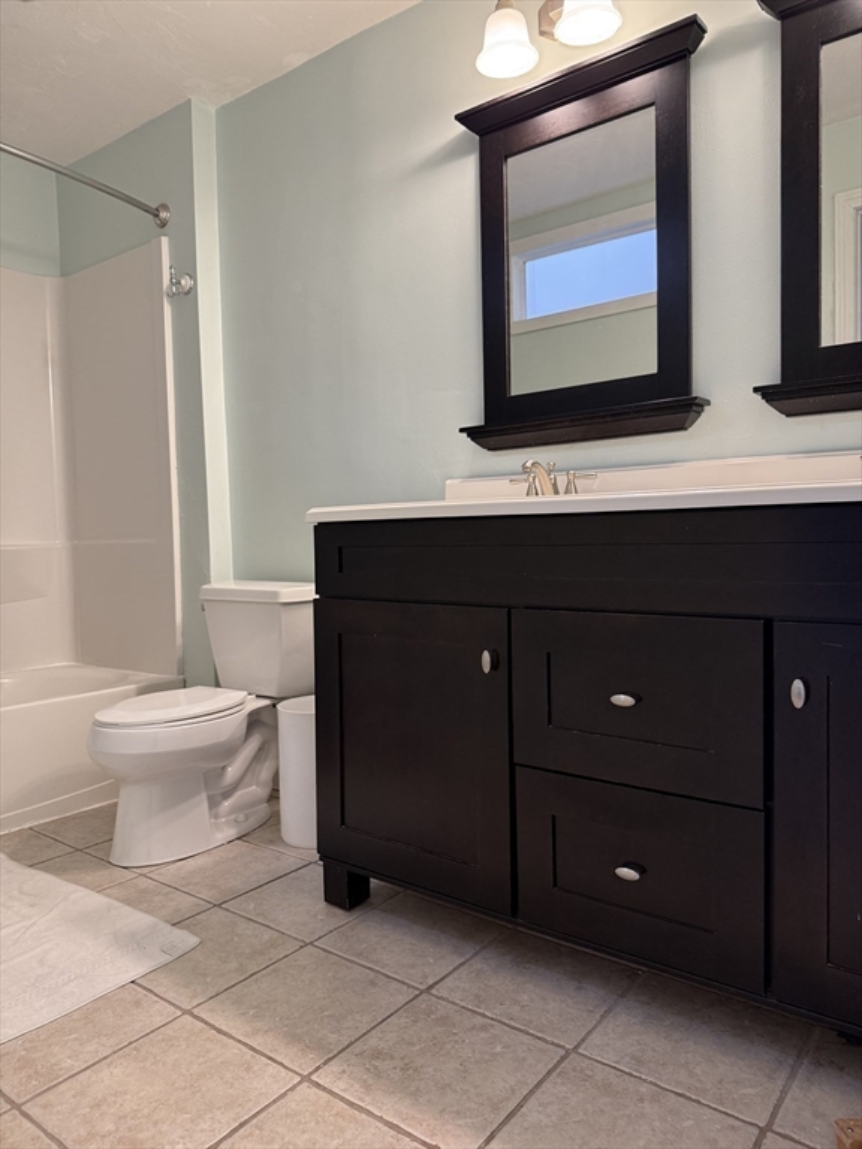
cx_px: 431
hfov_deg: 56.8
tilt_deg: -2.1
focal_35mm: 24
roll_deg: +0.5
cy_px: 574
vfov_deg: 71.6
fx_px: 797
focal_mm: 6.76
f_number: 1.78
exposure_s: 1/120
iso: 200
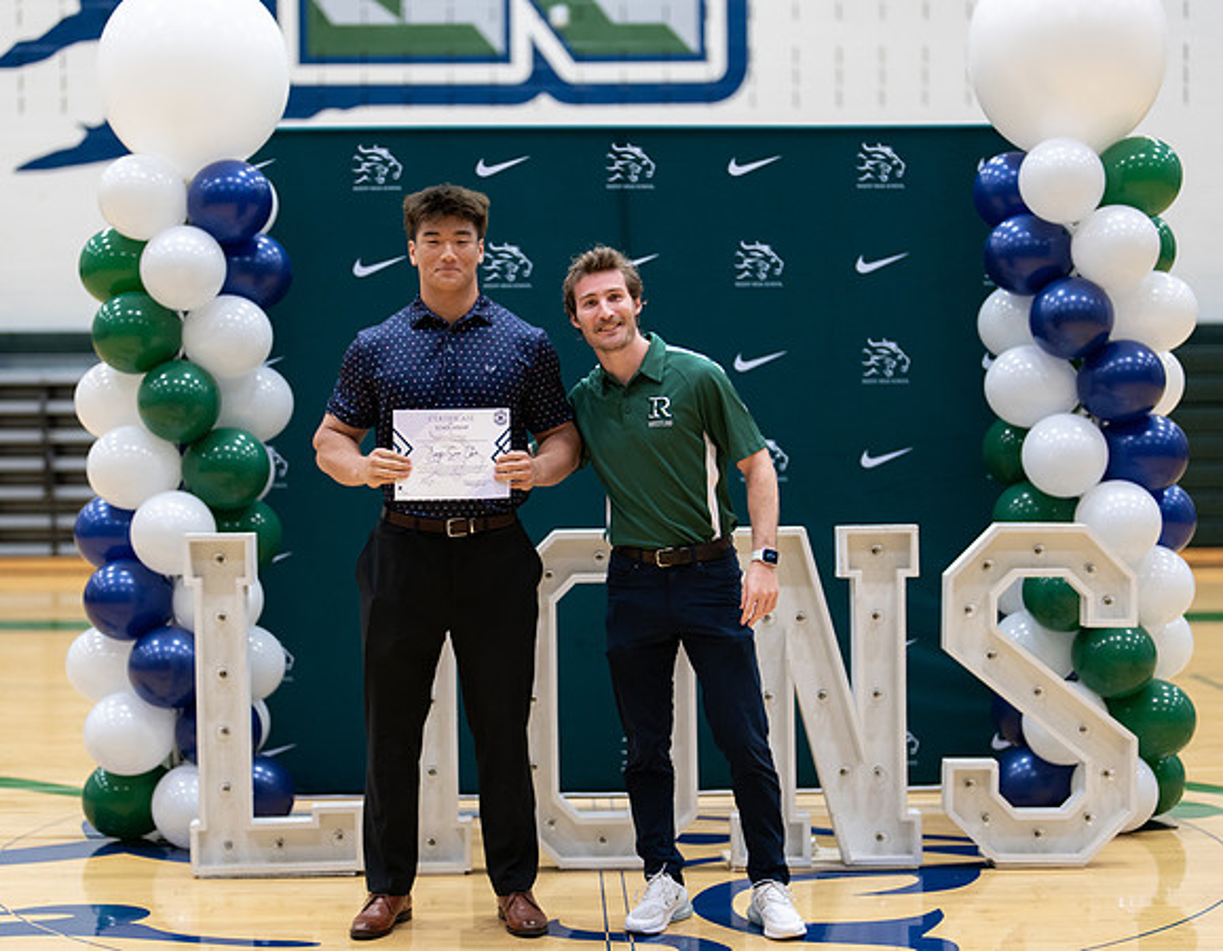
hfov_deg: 29.7
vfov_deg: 23.3
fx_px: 2307
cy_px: 518
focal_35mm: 64
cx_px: 570
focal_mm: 50
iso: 400
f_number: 1.2
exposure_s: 1/320
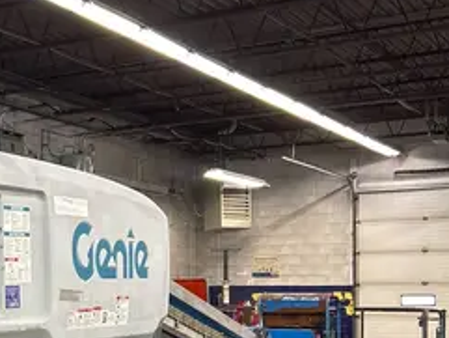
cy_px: 283
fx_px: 1025
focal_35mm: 79
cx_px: -56
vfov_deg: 18.5
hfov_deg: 23.1
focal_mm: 5.7
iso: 250
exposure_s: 1/60
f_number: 1.5
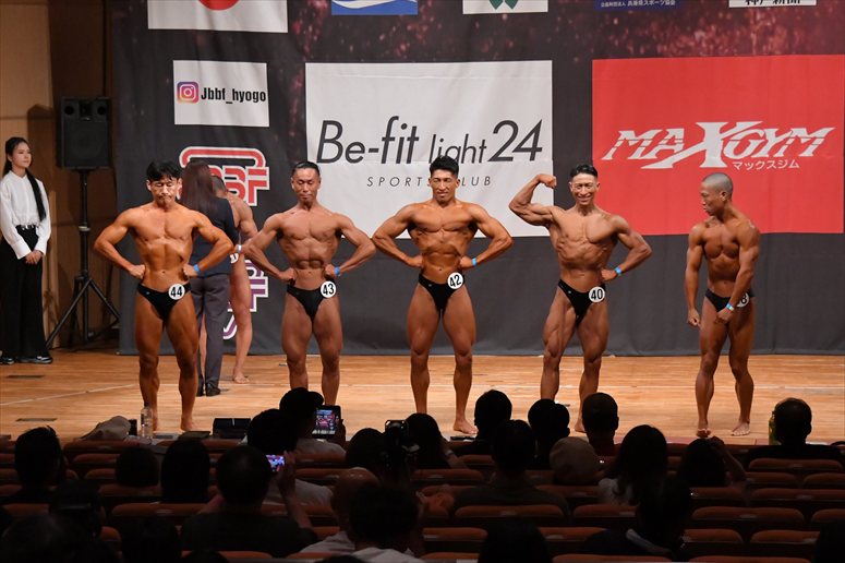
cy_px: 282
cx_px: 422
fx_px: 3238
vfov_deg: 9.9
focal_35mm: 138
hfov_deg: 14.9
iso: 8000
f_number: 5.6
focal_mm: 92
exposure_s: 1/400
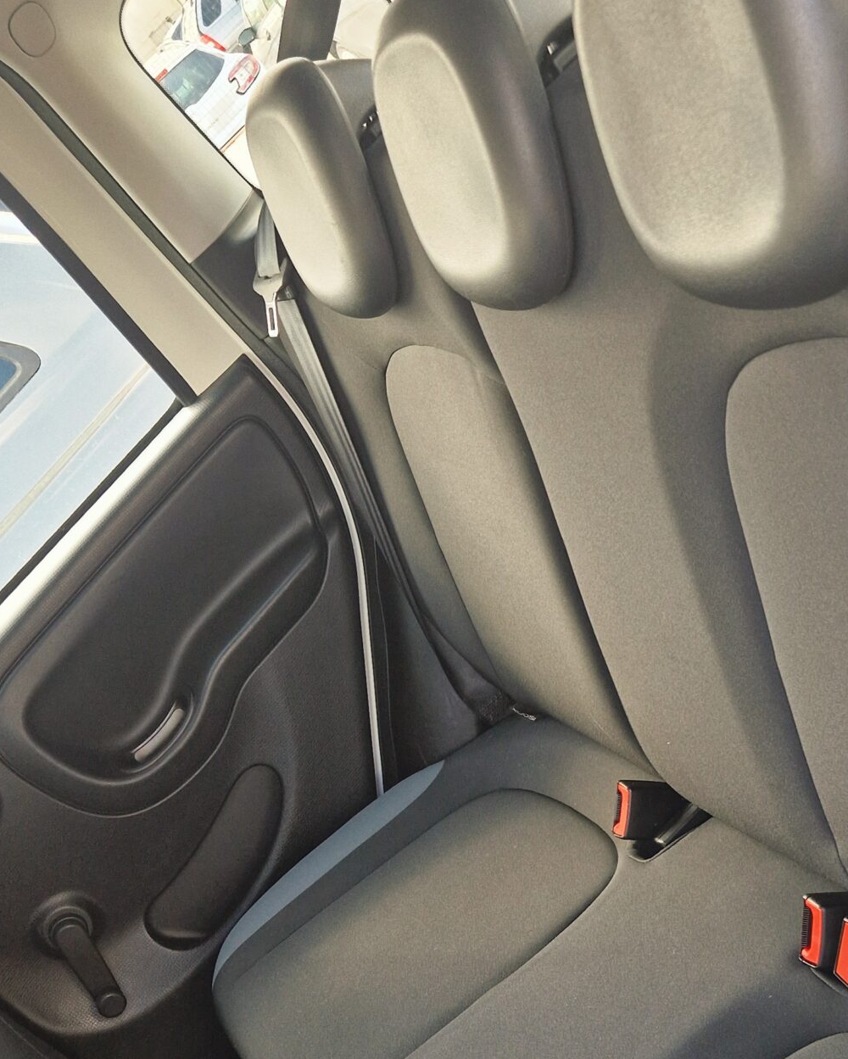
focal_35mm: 46
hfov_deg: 32.4
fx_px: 1442
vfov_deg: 39.8
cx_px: 577
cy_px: 713
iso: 64
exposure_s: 1/180
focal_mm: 5.4
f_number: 1.8
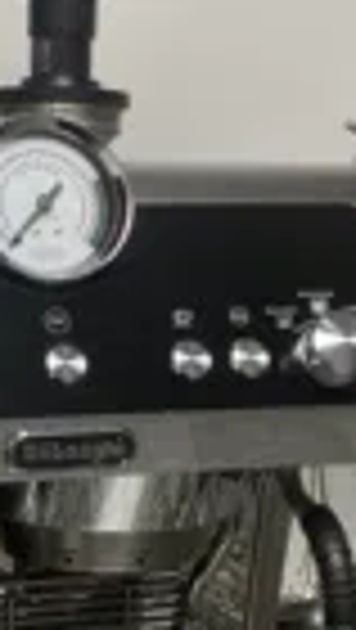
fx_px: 1356
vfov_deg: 25.9
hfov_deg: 14.9
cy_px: 459
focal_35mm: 81
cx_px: 72
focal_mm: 4.25
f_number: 1.8
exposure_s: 1/50
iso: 200
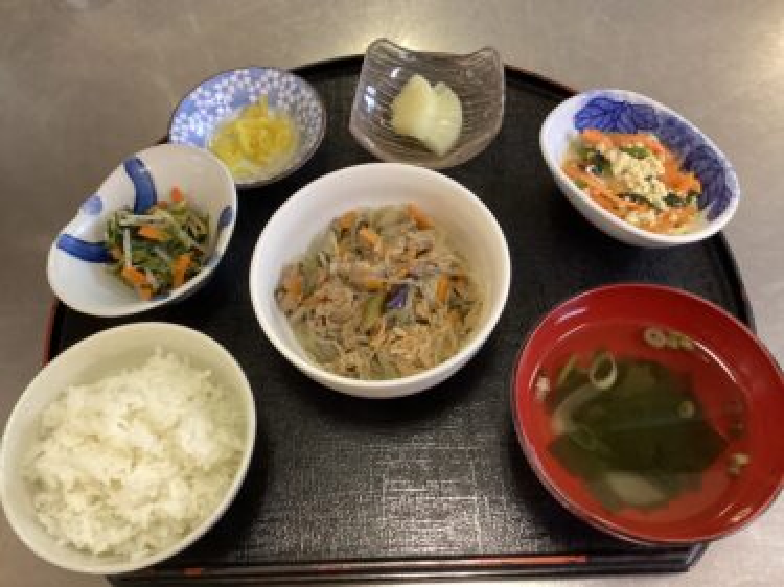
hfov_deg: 58.4
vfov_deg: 45.4
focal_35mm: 31
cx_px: 392
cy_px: 294
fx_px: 702
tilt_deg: -62.0
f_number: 2.4
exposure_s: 1/40
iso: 320
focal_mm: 3.3
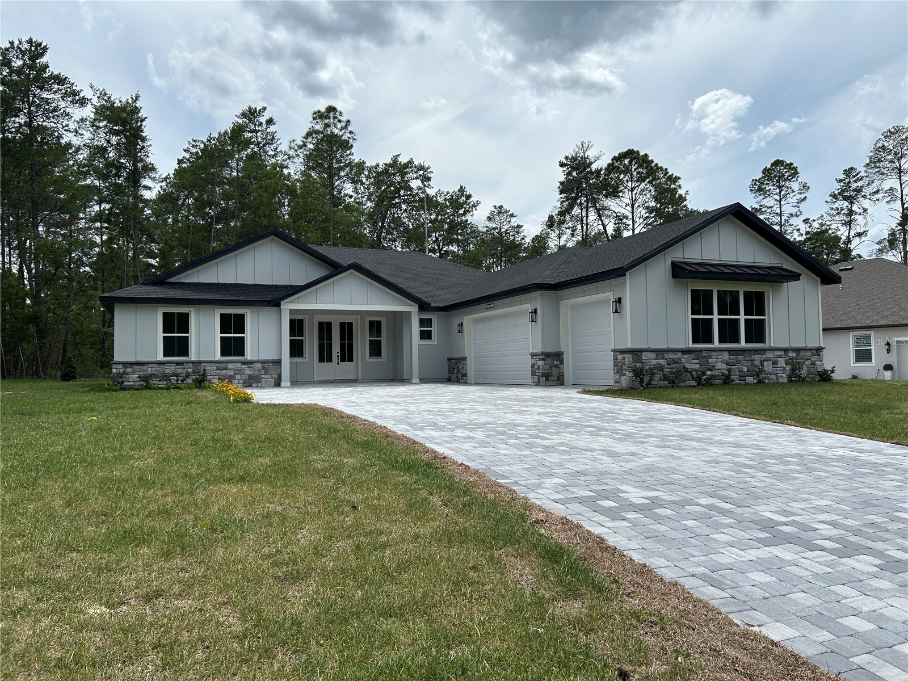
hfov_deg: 67.3
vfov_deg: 53.1
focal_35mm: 26
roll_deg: +1.1
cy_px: 340
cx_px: 454
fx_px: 682
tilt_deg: +1.7
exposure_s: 1/6211
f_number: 1.5
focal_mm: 5.7
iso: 50
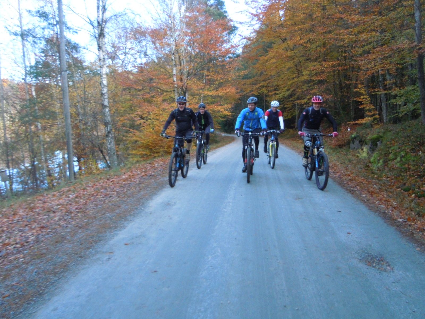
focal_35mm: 30
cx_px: 212
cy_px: 160
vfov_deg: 46.8
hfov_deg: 60.0
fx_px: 368
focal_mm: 5.4
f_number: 3.5
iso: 500
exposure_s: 1/250
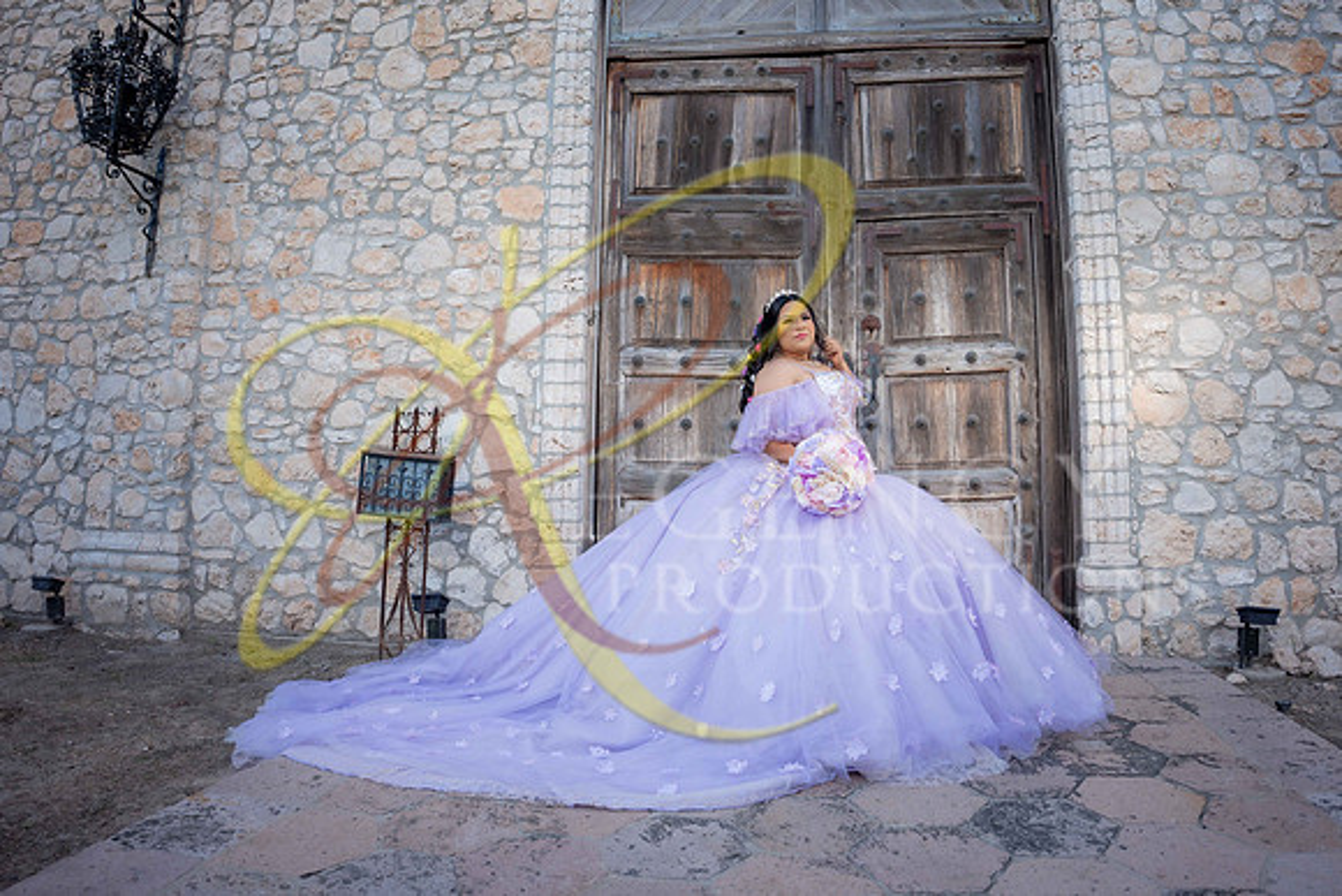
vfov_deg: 57.5
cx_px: 732
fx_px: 814
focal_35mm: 22
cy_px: 407
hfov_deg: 78.8
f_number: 2.8
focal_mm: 20
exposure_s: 1/500
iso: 125
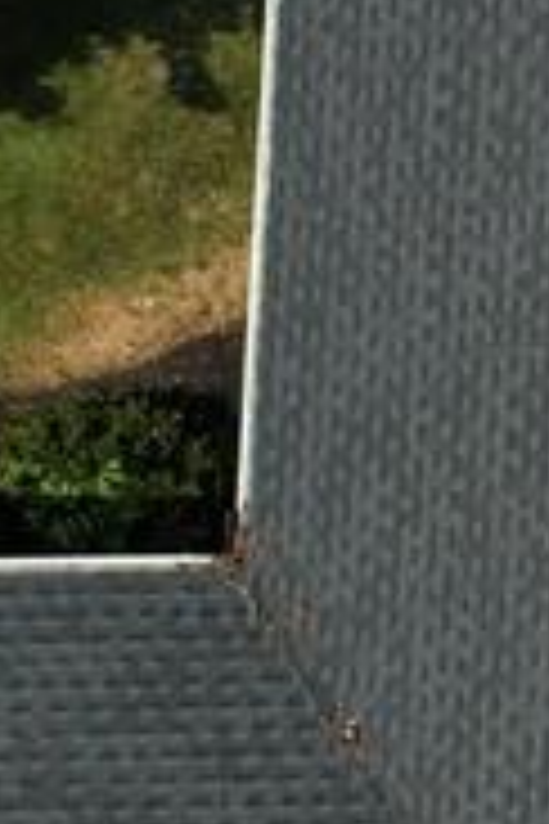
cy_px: -36
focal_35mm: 196
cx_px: 3128
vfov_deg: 10.4
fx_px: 4483
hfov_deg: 5.0
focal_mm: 8.67
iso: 200
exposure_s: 1/6400
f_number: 1.8
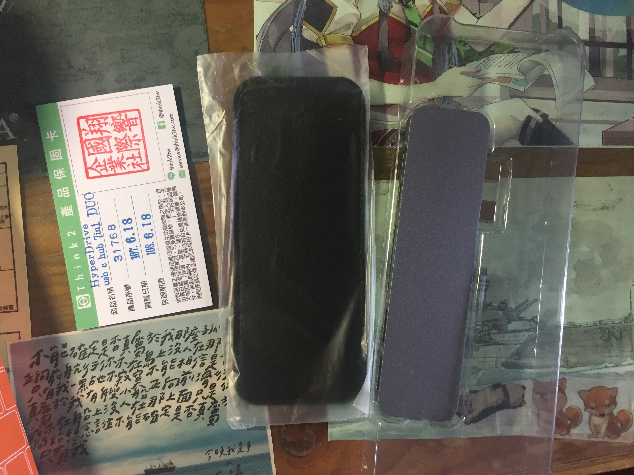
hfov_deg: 61.7
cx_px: 317
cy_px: 238
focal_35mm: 29
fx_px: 531
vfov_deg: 48.2
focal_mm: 4.15
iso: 80
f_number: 2.2
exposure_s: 1/30
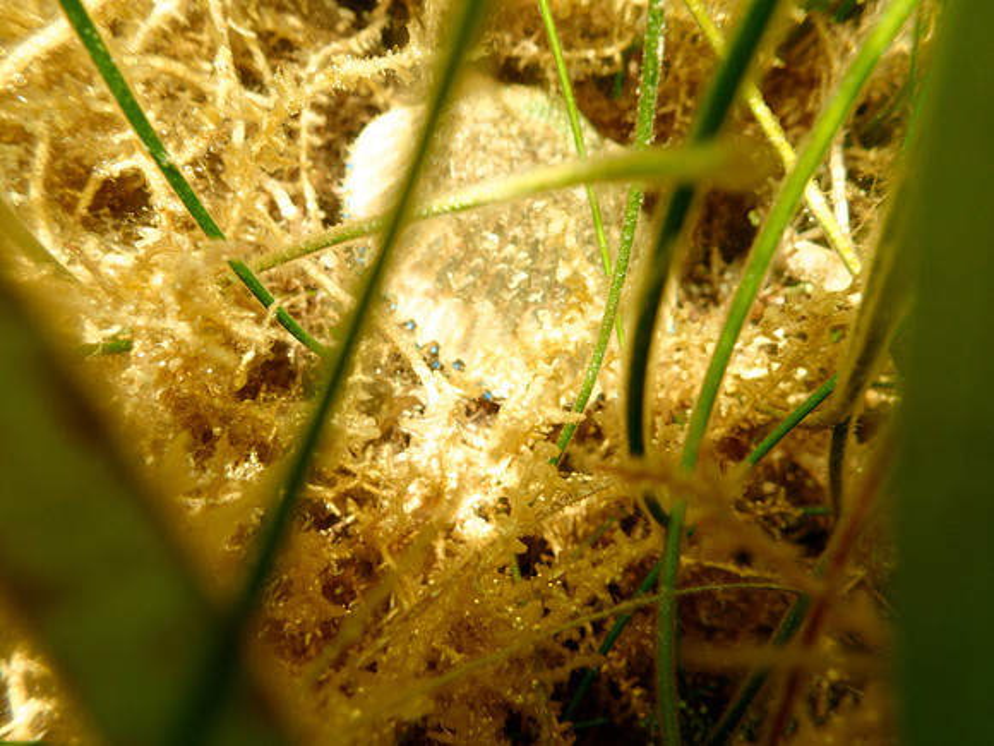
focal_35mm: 25
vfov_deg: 54.9
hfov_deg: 69.4
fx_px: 718
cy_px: 373
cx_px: 497
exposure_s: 1/100
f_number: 2.8
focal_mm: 4.5
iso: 100
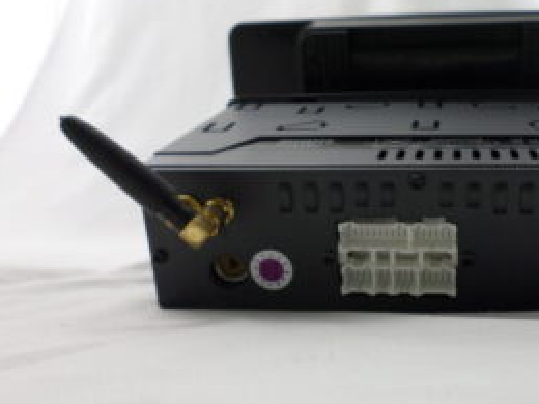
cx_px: 392
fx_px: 623
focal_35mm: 40
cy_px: 228
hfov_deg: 45.5
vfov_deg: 35.9
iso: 100
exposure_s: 1/30
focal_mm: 4.5
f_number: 2.5
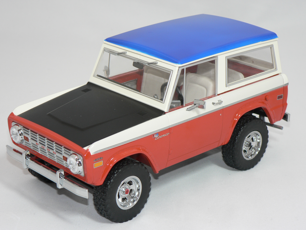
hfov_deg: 22.0
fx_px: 787
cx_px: 153
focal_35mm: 89
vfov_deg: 16.6
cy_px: 115
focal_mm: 14.9
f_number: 3.2
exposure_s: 1/60
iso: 80
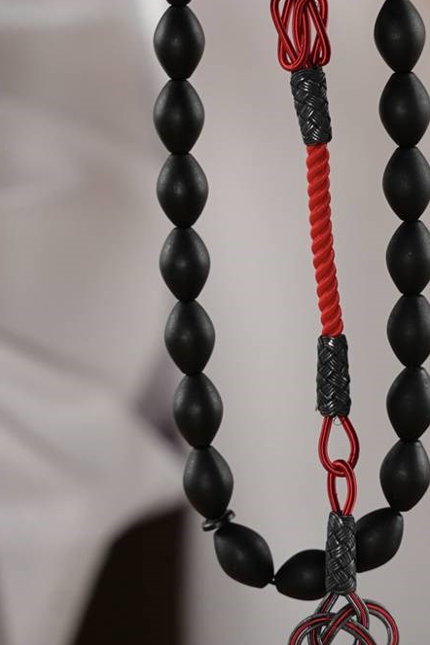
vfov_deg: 13.0
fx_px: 2794
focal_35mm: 156
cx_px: 295
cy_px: 28
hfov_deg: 8.8
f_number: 6.3
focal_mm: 63.8
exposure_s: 1/100
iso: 800
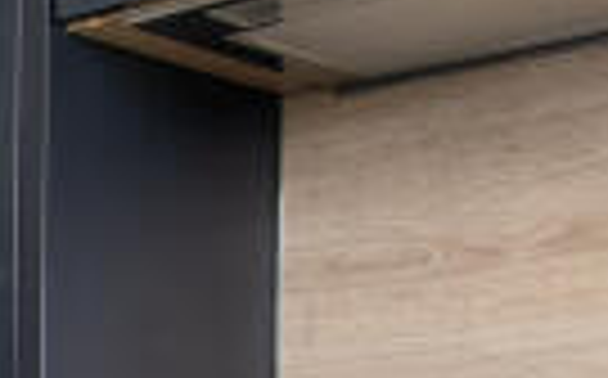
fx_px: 1920
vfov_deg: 10.9
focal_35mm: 116
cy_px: 526
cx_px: -869
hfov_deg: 13.2
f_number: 8
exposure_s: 1/4
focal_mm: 10
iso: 320
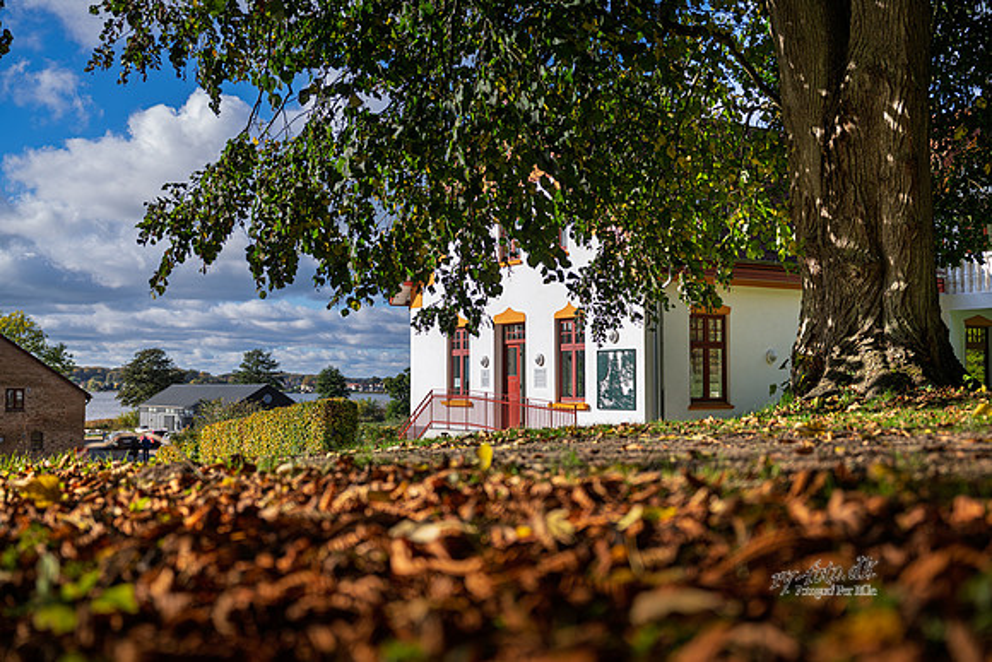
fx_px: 1075
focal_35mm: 39
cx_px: 496
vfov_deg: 34.2
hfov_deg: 49.5
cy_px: 331
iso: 64
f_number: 2.8
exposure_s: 1/1250
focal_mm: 39
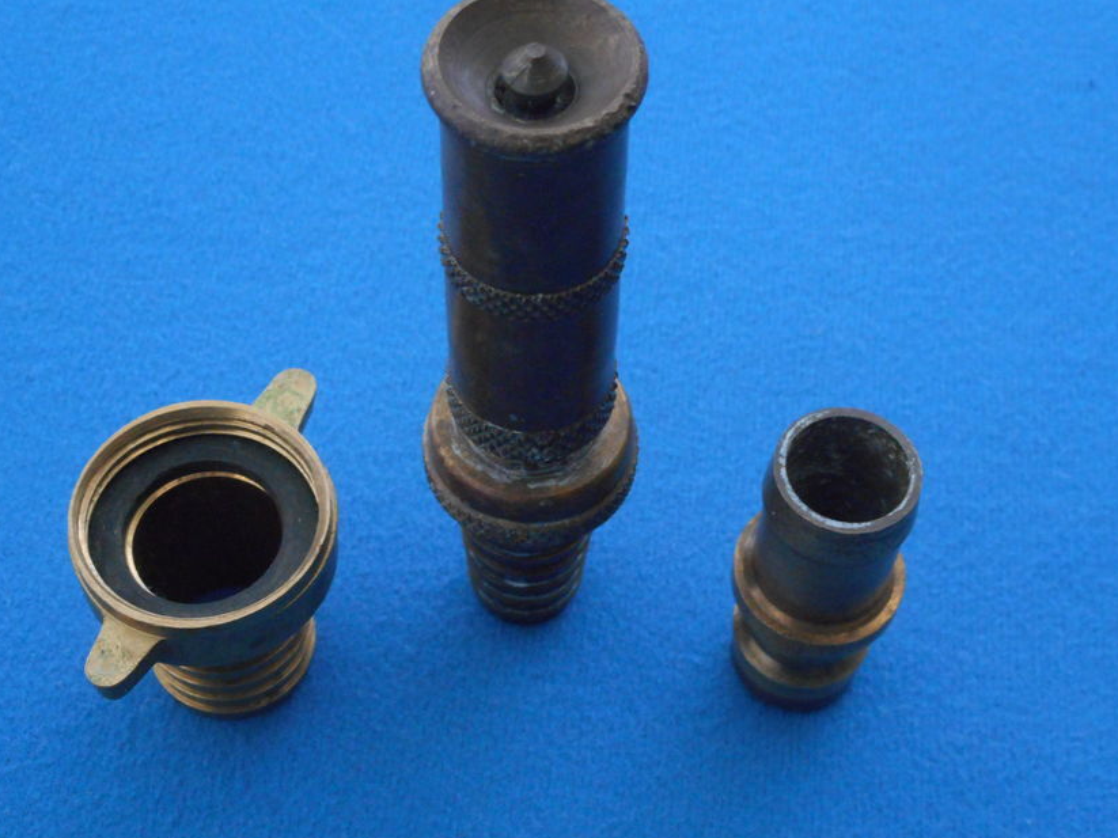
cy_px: 433
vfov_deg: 23.6
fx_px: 2002
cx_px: 533
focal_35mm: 62
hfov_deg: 31.2
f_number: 4.9
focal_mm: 9.1
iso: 560
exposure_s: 1/15
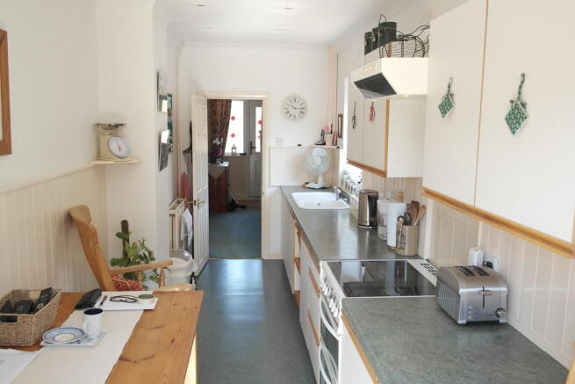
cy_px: 192
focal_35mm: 30
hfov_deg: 61.9
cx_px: 288
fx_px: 479
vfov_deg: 43.6
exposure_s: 1/80
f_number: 3.5
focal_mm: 20
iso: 400
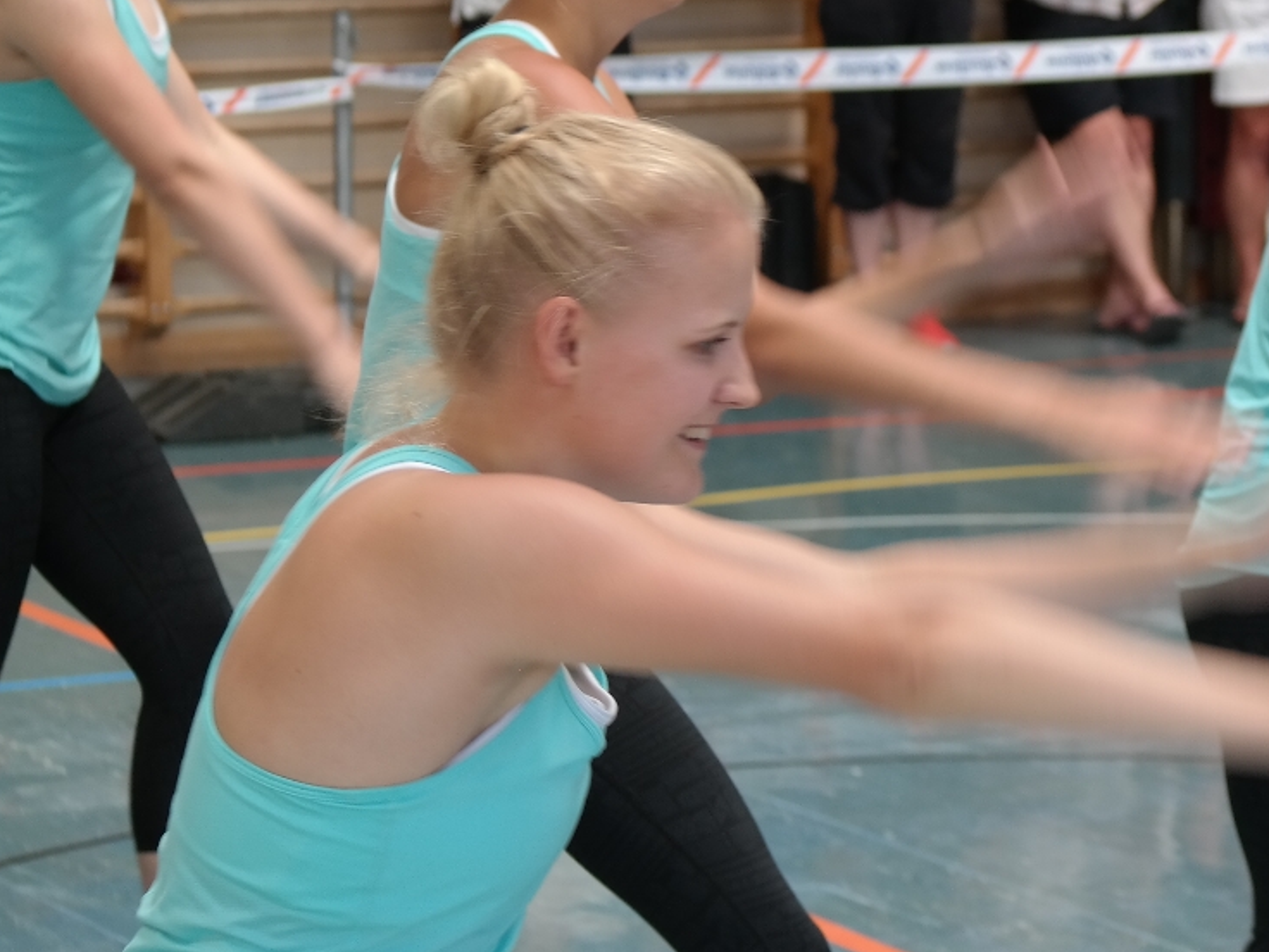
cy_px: 250
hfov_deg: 12.1
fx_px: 5902
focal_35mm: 161
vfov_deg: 9.2
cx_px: 1326
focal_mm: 50
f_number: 4
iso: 200
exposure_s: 1/80
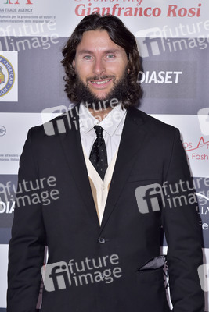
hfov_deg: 19.5
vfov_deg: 28.8
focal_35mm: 70
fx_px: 609
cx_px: 104
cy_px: 156
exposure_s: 1/320
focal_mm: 70
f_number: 6.3
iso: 500
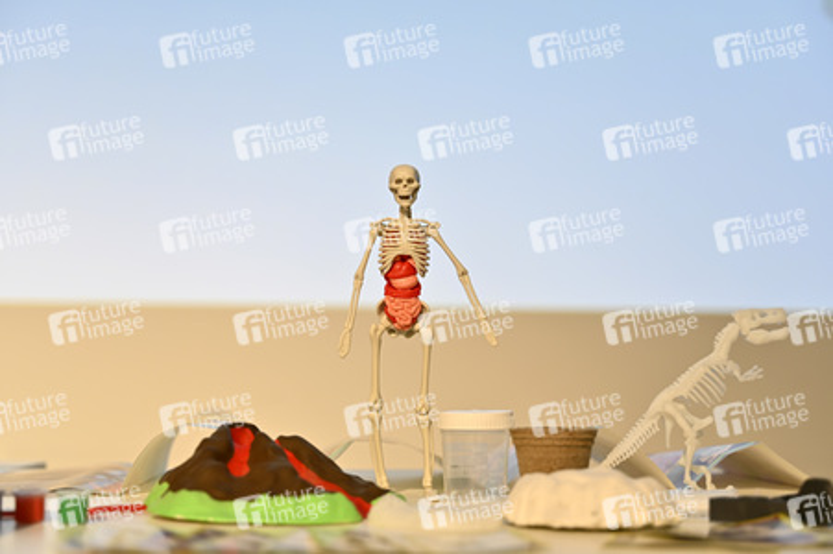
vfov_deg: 26.0
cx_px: 416
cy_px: 277
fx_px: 1202
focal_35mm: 52
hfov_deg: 38.2
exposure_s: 1/100
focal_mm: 52
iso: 100
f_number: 2.8
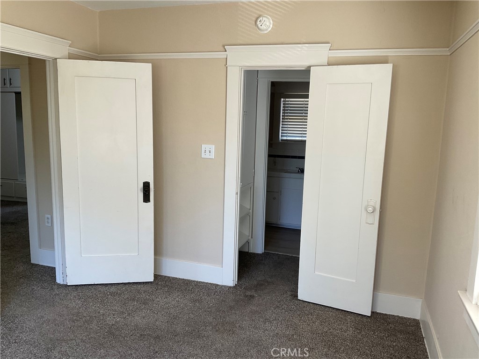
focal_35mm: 29
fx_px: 401
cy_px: 180
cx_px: 240
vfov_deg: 48.2
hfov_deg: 61.7
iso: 50
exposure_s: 1/60
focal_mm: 3
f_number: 1.8
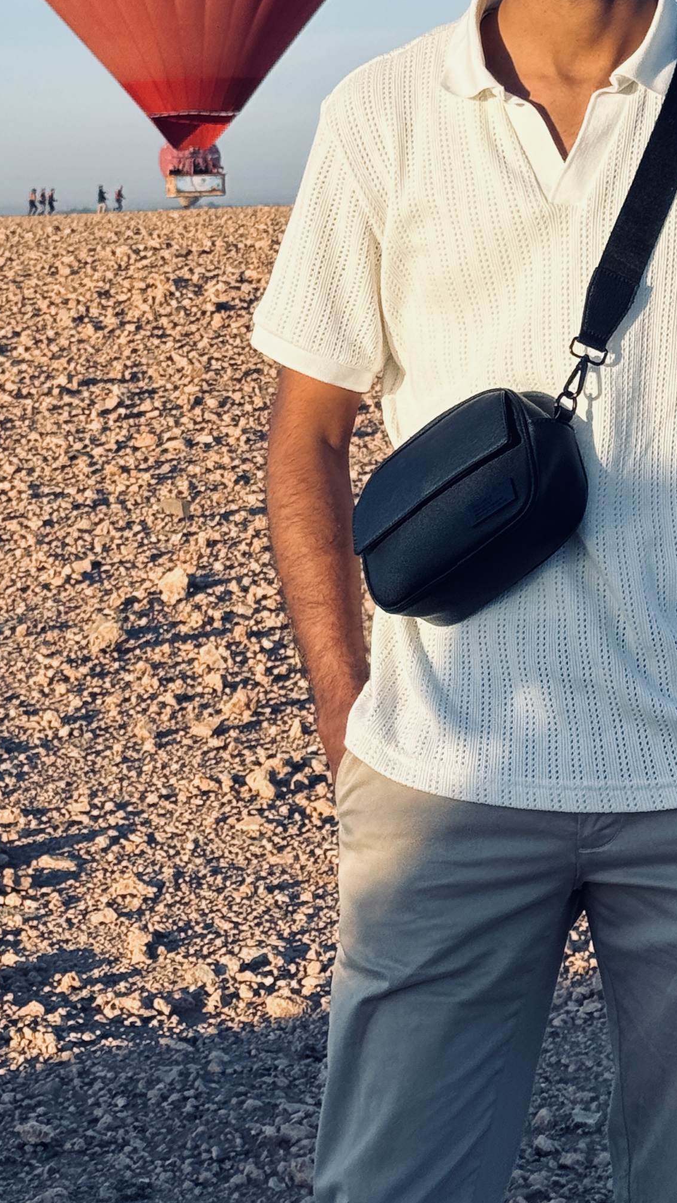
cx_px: 249
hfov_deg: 11.5
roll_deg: +2.0
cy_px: 333
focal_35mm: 105
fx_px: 3350
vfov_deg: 20.2
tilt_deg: +0.1
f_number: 1.78
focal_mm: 6.76
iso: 64
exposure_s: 1/2611
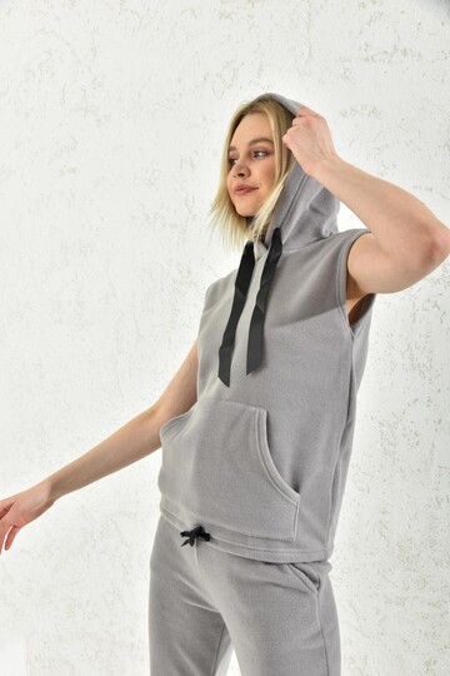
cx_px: 225
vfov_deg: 54.4
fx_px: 656
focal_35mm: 35
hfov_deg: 37.9
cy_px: 338
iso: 100
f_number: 7.1
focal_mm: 35
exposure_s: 1/160
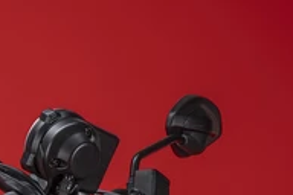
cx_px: -99
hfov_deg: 7.3
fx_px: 2279
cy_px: 503
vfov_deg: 4.8
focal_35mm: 280
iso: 100
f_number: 11
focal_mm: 42
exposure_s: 1/30
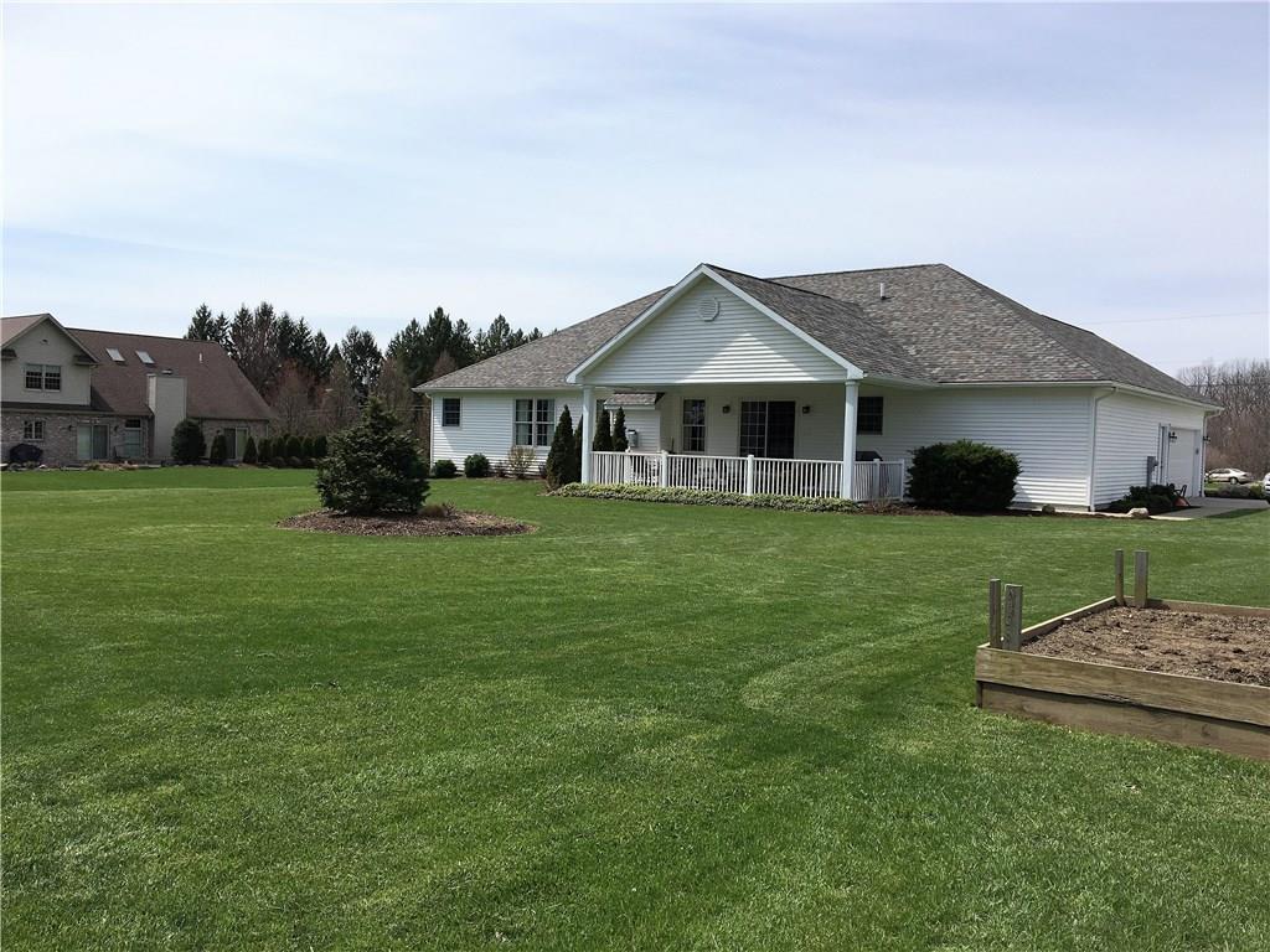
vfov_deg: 48.2
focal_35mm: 29
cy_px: 476
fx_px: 1064
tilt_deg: -2.2
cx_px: 635
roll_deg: -1.4
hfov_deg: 61.7
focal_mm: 4.15
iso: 25
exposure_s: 1/1789
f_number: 2.2
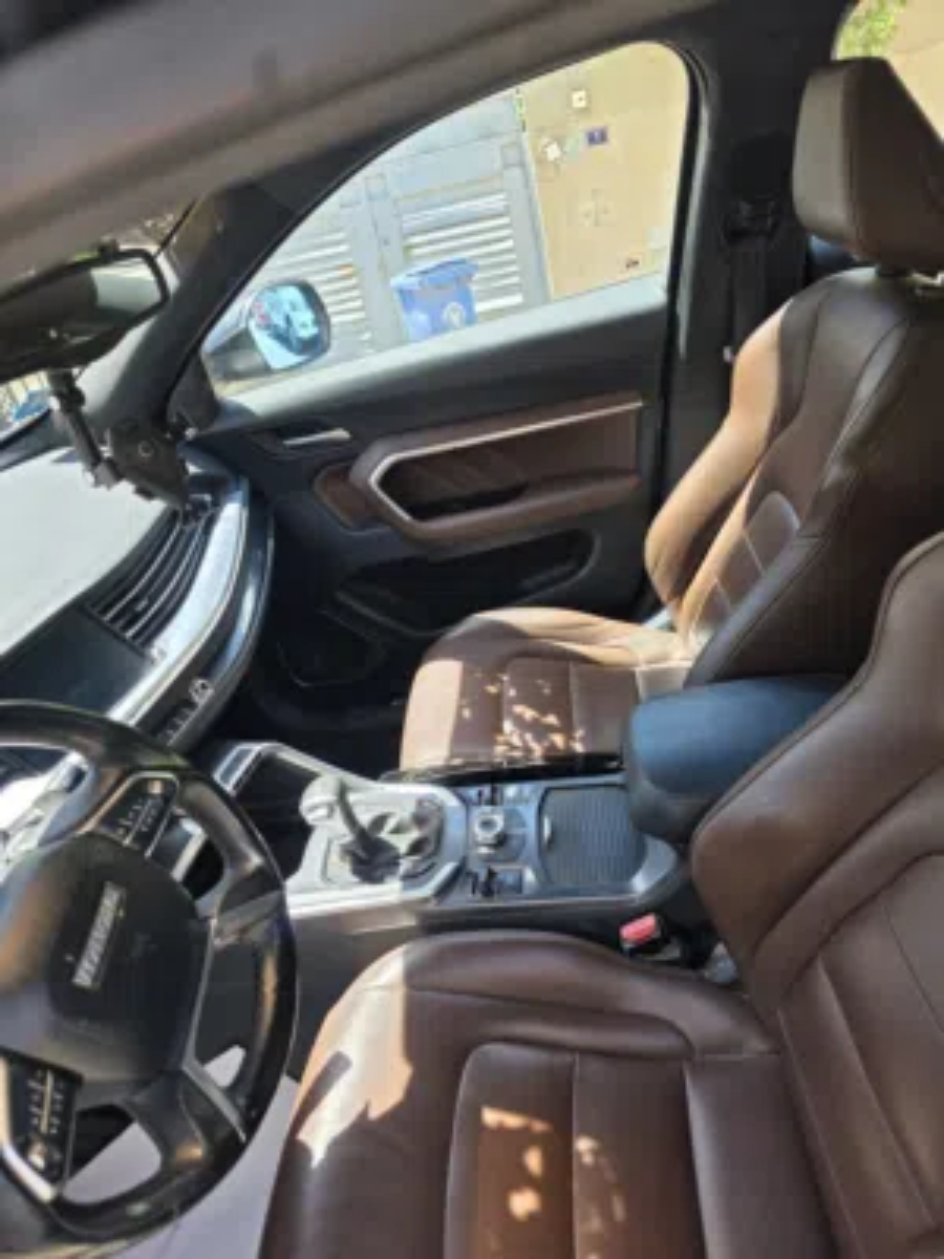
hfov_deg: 58.9
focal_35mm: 23
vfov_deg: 73.9
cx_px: 472
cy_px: 630
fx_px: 836
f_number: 1.7
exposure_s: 1/359
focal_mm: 6.3
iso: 50
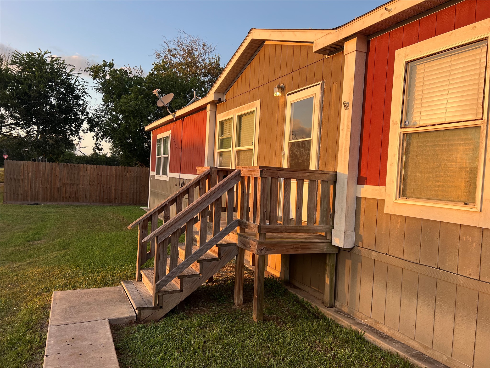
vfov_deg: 53.1
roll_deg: -3.7
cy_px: 184
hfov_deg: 67.3
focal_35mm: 26
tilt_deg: -2.5
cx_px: 245
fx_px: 368
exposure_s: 1/523
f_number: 1.5
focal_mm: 5.7
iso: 50
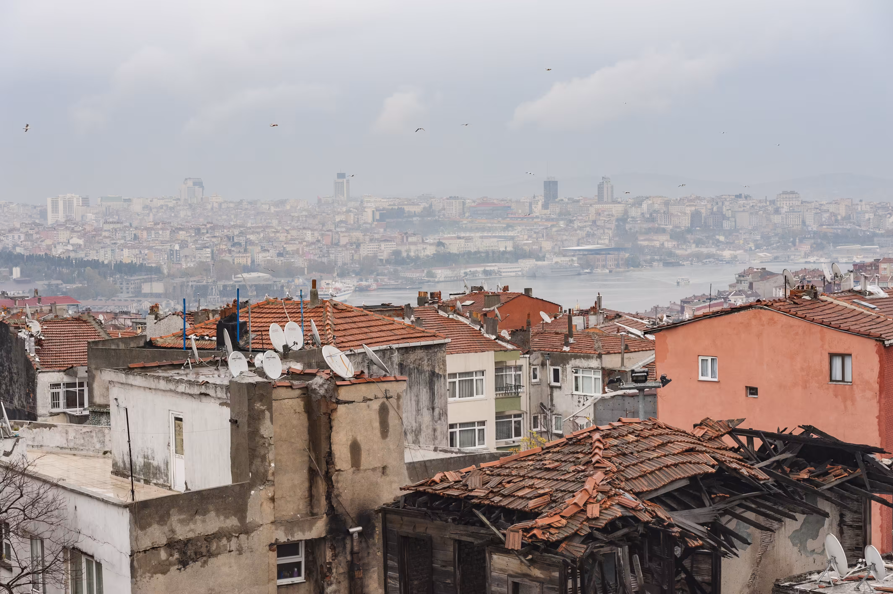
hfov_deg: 28.9
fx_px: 1735
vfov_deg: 19.4
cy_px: 297
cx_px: 446
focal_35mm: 70
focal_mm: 70
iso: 1250
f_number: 5.6
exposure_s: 1/125
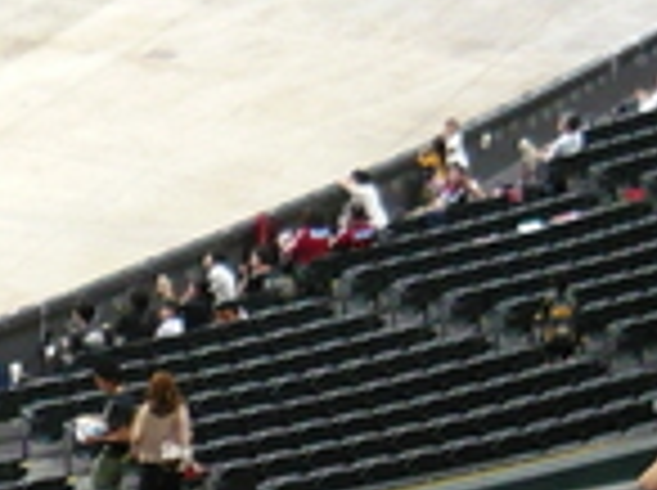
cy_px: 591
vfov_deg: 8.8
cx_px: -284
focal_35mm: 167
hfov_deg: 11.4
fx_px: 3164
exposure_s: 1/25
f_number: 2.9
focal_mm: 6
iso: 400
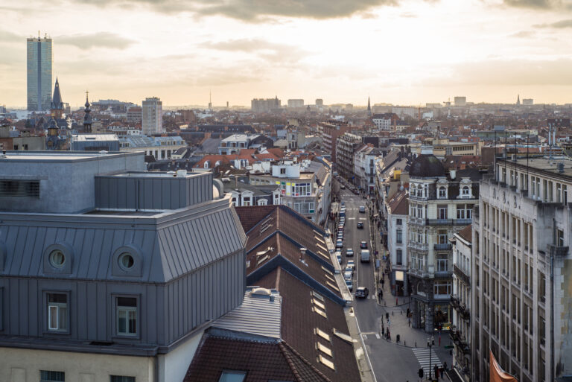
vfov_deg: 27.0
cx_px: 286
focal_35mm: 50
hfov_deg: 39.6
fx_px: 795
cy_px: 191
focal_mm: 50
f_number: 8
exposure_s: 1/125
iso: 100
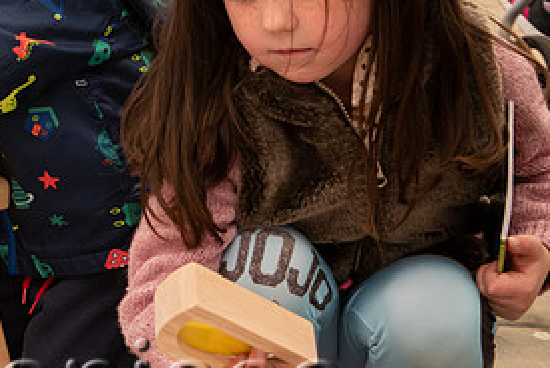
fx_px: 1819
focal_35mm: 119
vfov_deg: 11.5
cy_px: 77
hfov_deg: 16.9
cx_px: 21
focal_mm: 48
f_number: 8
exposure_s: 1/80
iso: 640
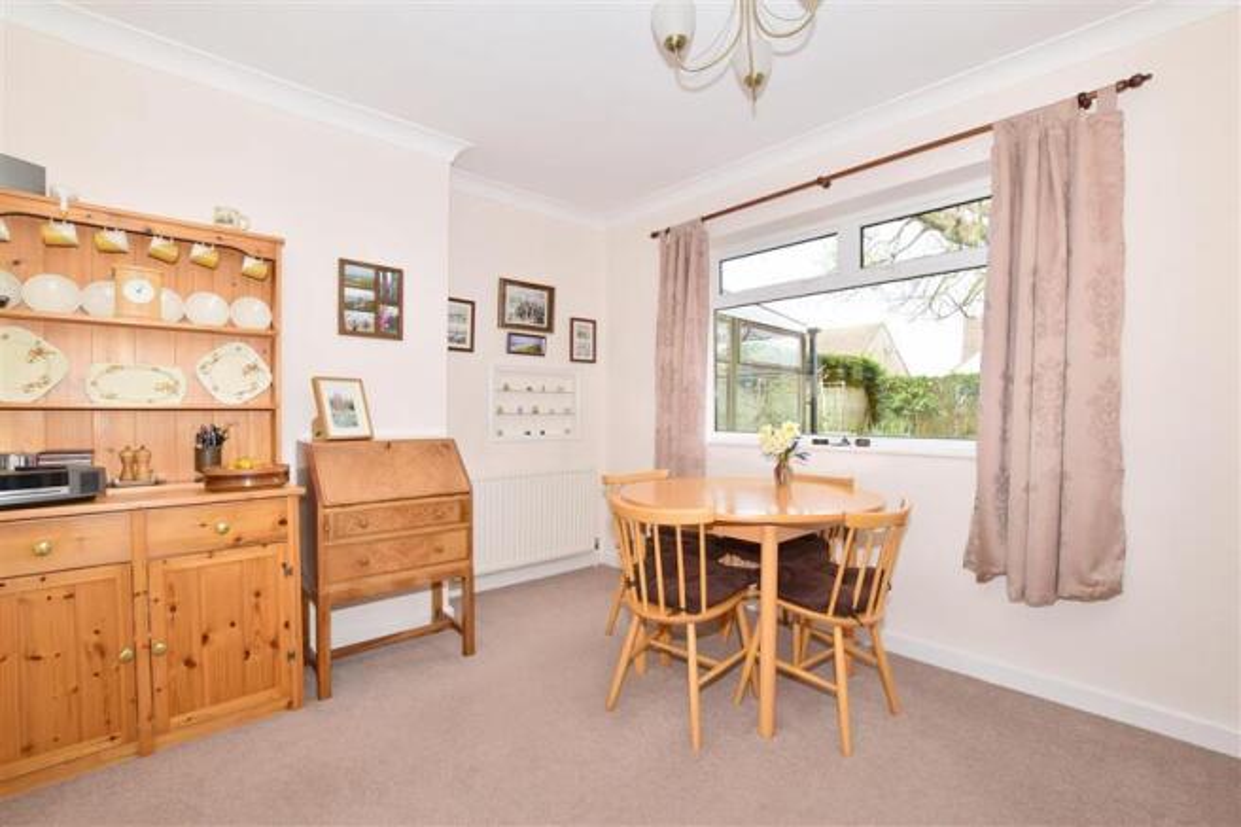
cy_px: 414
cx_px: 620
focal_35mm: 15
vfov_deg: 77.3
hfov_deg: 100.4
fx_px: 517
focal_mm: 10
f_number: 8
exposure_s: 1/200
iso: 400
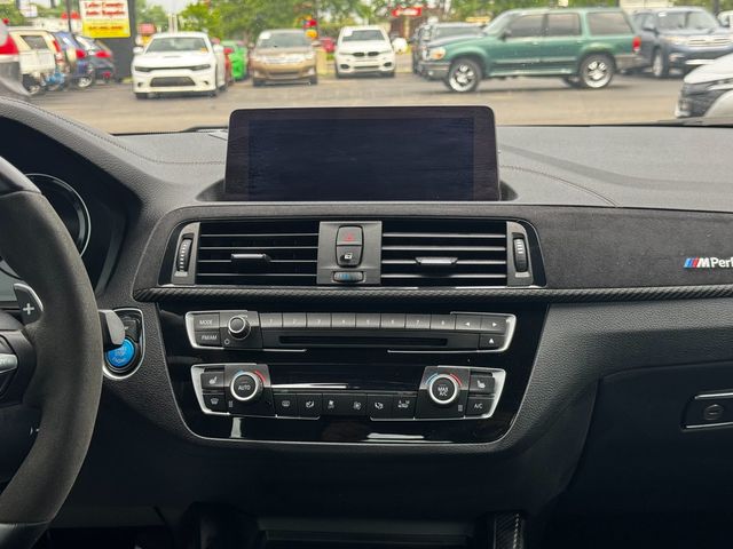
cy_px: 274
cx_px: 366
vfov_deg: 30.3
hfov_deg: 39.7
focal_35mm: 48
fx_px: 1016
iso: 64
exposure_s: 1/302
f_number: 1.78
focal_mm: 6.76
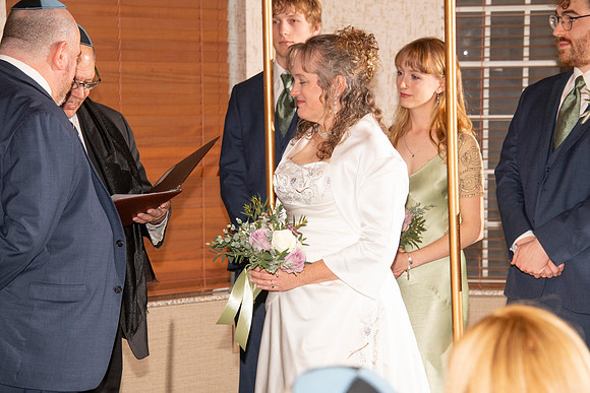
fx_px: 2213
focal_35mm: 135
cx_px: 295
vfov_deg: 10.2
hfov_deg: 15.2
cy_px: 196
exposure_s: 1/160
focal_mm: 135
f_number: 8
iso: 1000
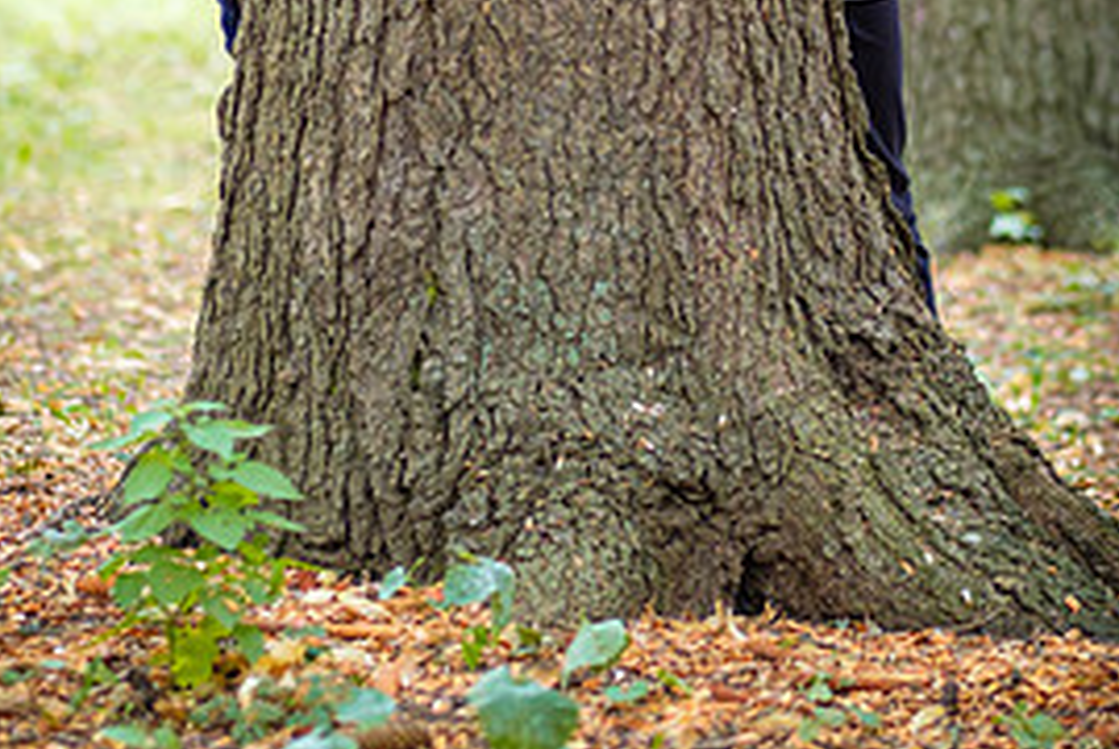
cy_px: -40
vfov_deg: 7.6
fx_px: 5632
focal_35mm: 181
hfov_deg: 11.3
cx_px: 666
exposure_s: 1/640
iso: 400
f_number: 1.2
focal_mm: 56
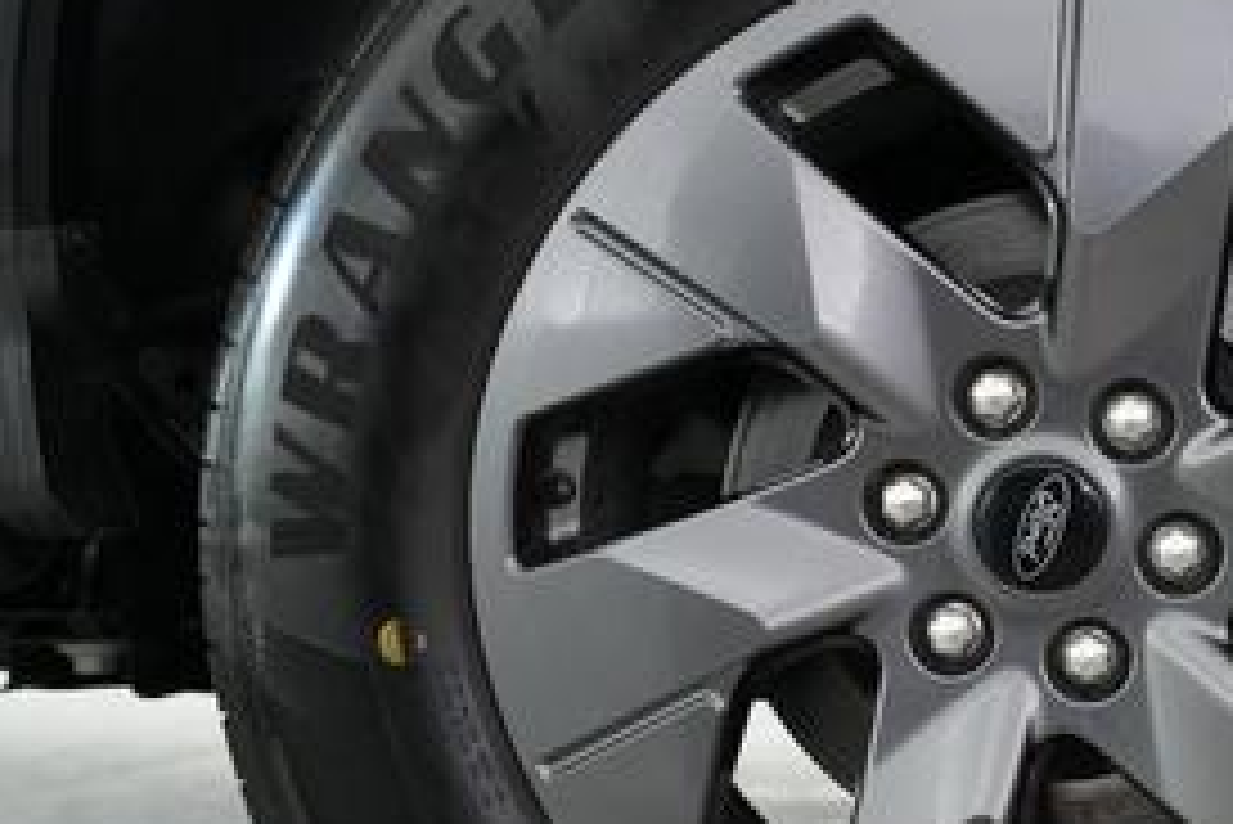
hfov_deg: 34.2
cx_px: 1040
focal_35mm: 56
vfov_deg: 24.1
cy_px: 549
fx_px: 1919
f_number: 2.8
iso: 5000
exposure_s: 1/160
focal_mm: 24
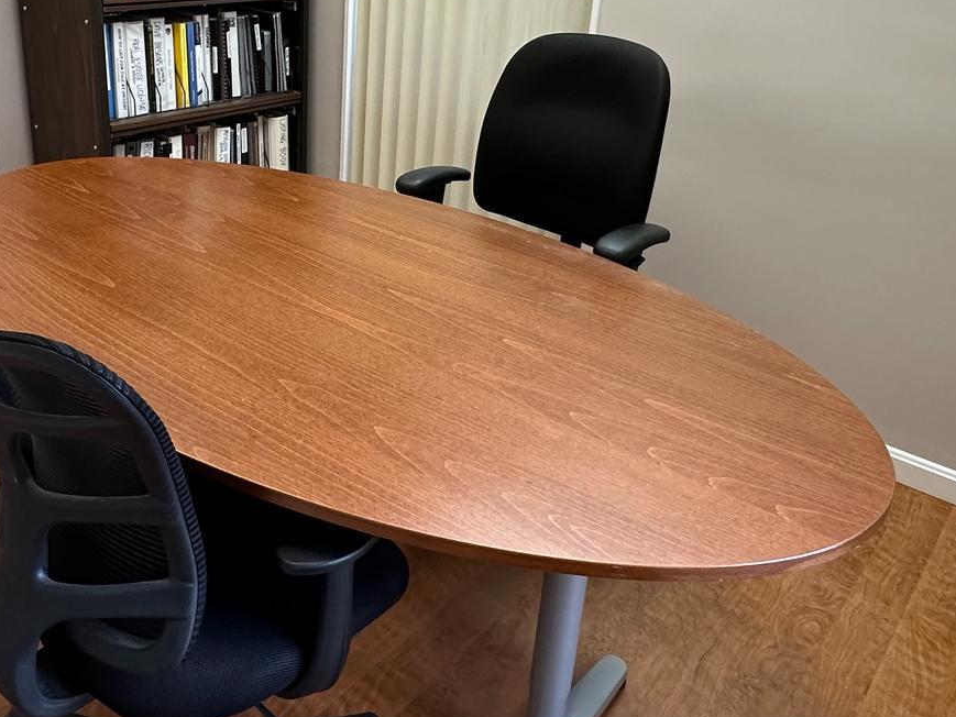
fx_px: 911
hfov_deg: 54.9
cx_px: 383
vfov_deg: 42.5
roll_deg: -3.2
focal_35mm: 33
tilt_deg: -21.5
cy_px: 249
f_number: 2.2
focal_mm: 2.22
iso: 250
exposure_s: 1/120
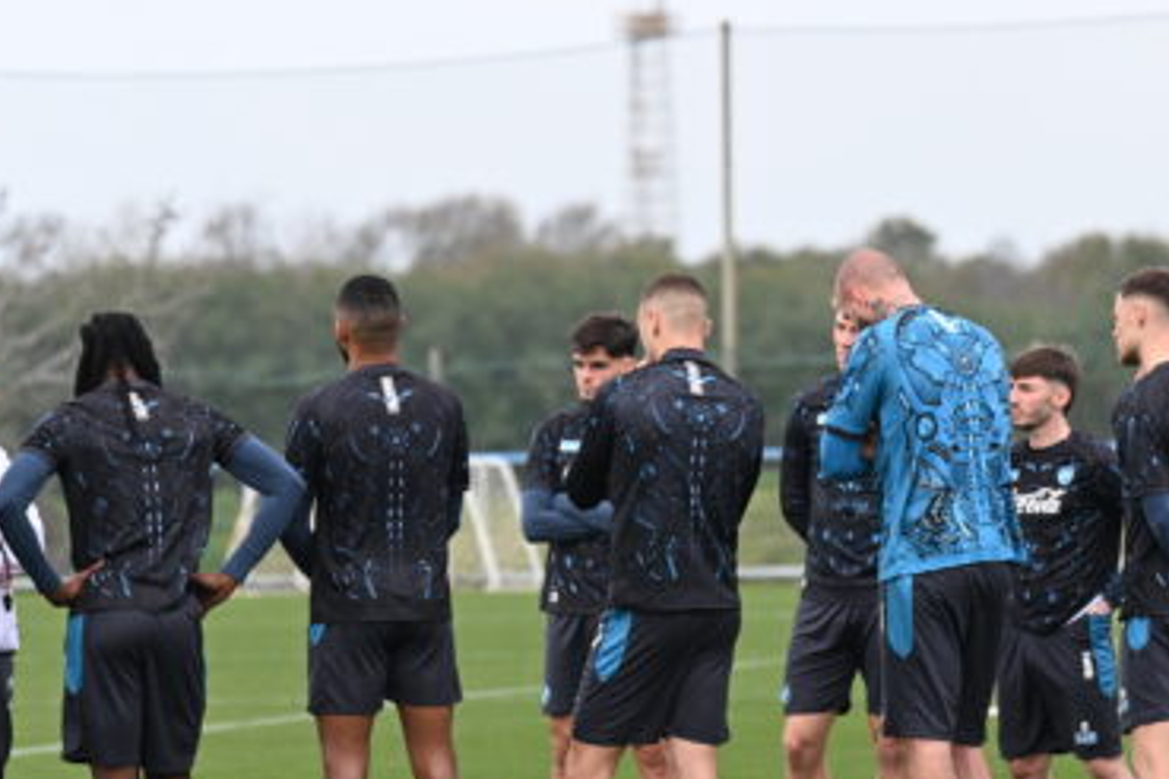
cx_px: 260
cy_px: 464
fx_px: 18021
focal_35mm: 555
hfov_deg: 3.7
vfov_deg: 2.5
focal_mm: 200
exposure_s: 1/1250
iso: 400
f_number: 4.5
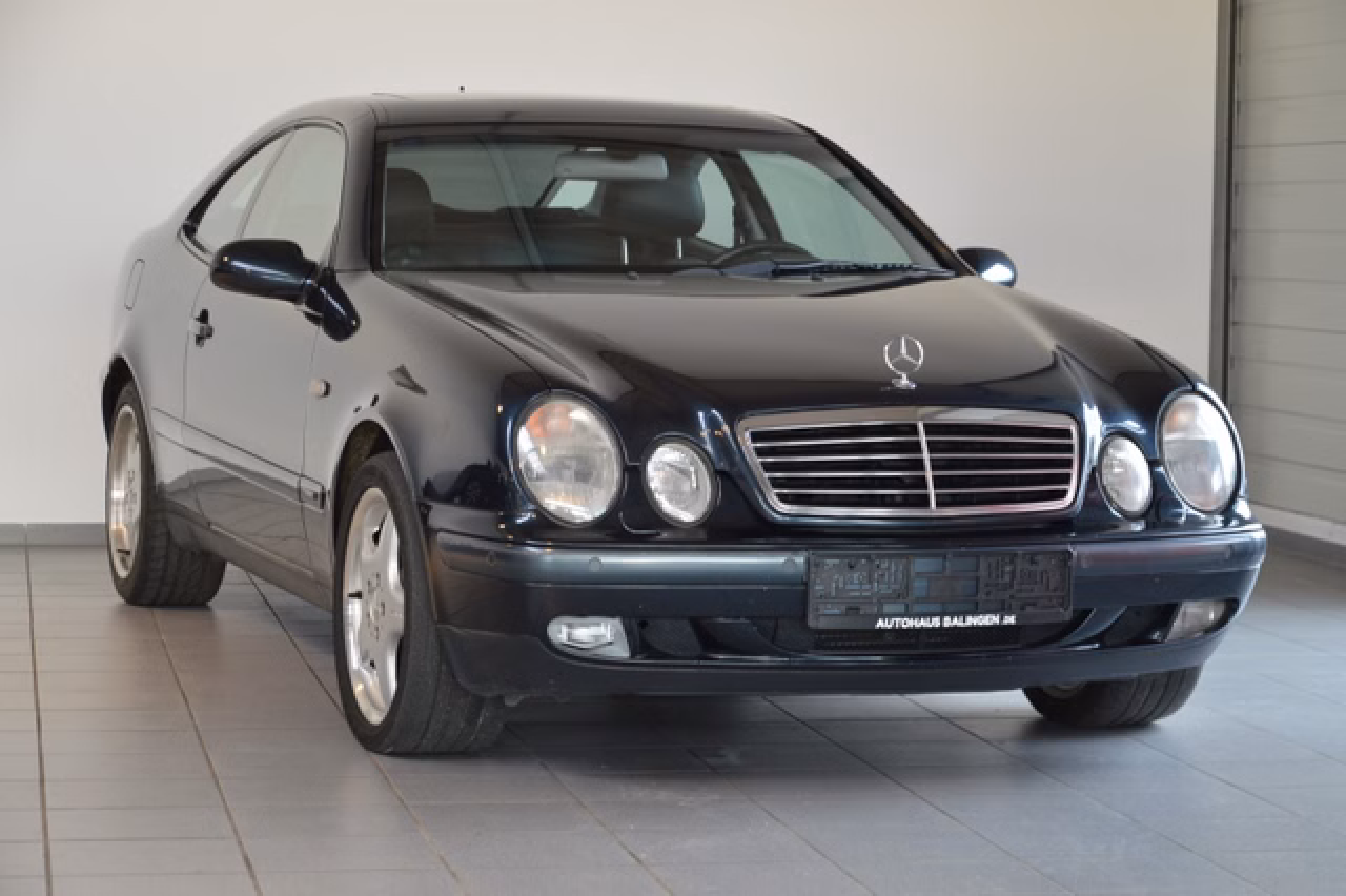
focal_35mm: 87
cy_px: 448
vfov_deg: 15.7
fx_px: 3251
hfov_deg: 23.4
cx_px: 673
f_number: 5
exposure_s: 1/30
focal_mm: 58
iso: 450
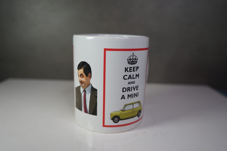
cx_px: 114
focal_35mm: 30
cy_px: 76
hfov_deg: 61.9
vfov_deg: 43.6
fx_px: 189
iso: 200
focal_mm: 30
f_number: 4
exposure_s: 1/60
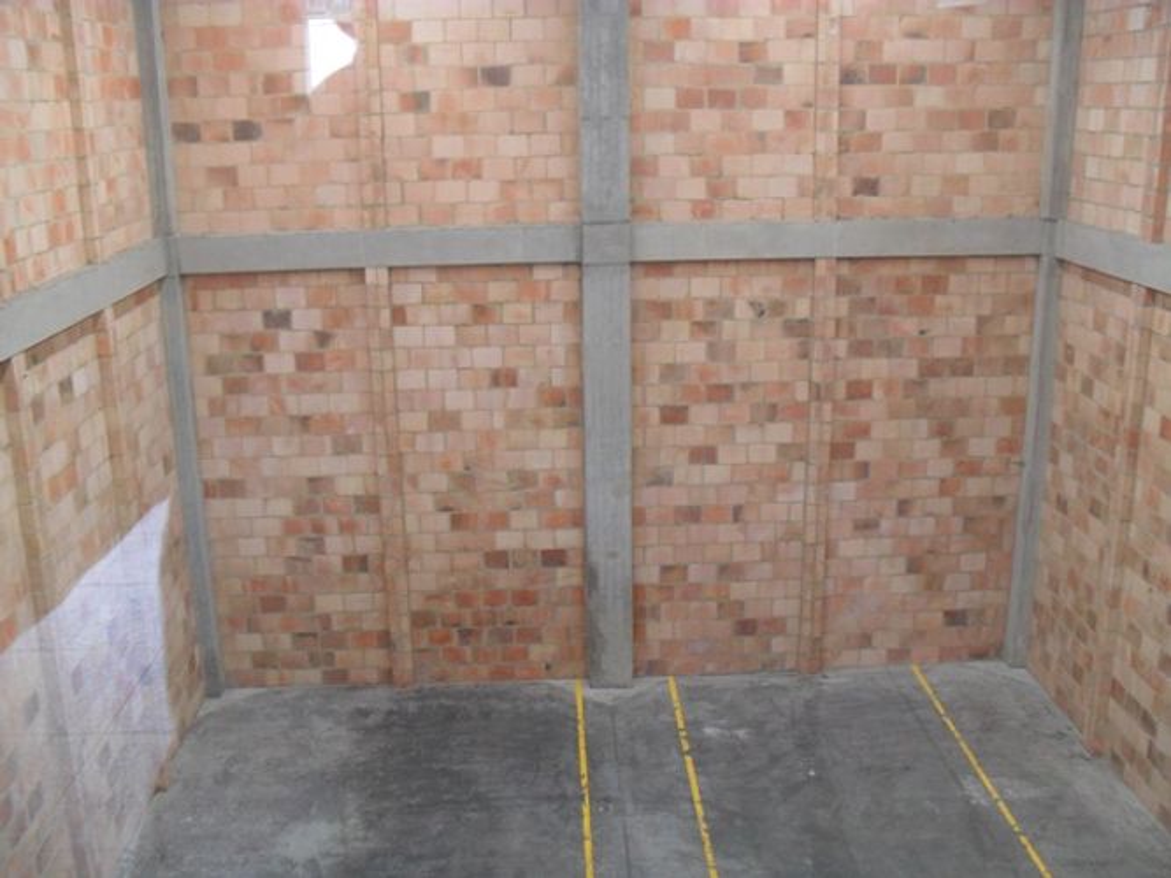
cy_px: 439
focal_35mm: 35
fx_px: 1184
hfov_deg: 52.6
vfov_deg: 40.7
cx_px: 586
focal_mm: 6.3
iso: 160
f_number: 3
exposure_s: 1/30
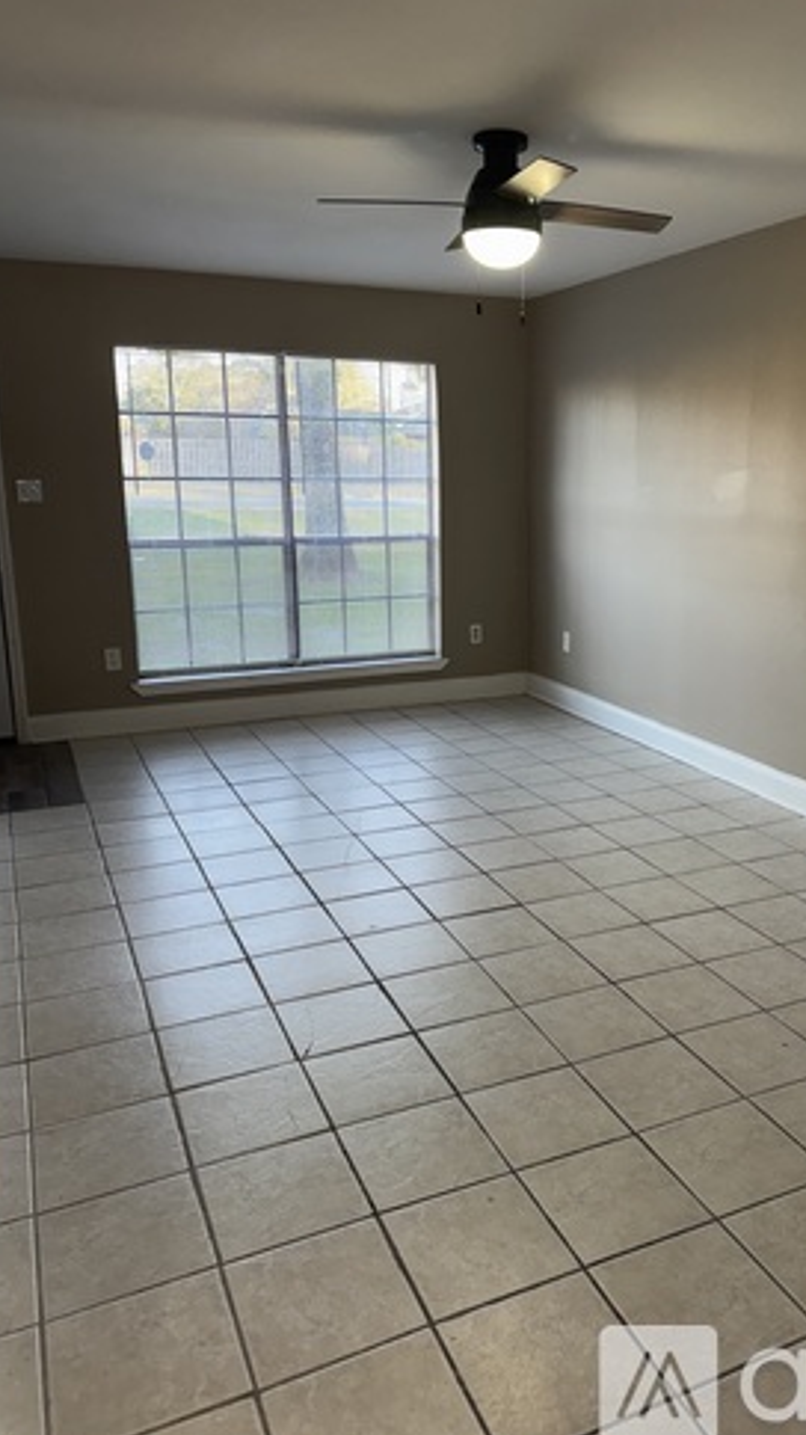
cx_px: 523
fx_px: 1027
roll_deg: -0.5
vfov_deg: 69.9
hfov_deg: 42.4
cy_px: 703
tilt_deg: -13.3
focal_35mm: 27
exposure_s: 1/120
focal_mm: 6.76
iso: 160
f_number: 1.78
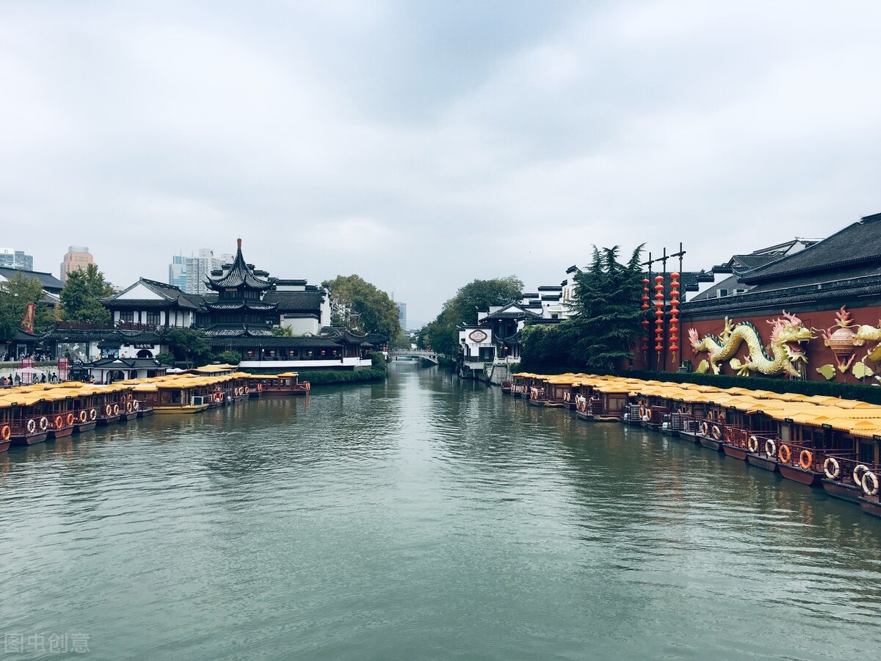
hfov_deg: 61.7
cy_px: 330
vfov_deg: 48.2
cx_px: 440
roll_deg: +0.2
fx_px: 738
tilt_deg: +0.6
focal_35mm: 29
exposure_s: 1/699
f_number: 2.2
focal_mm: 4.15
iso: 25
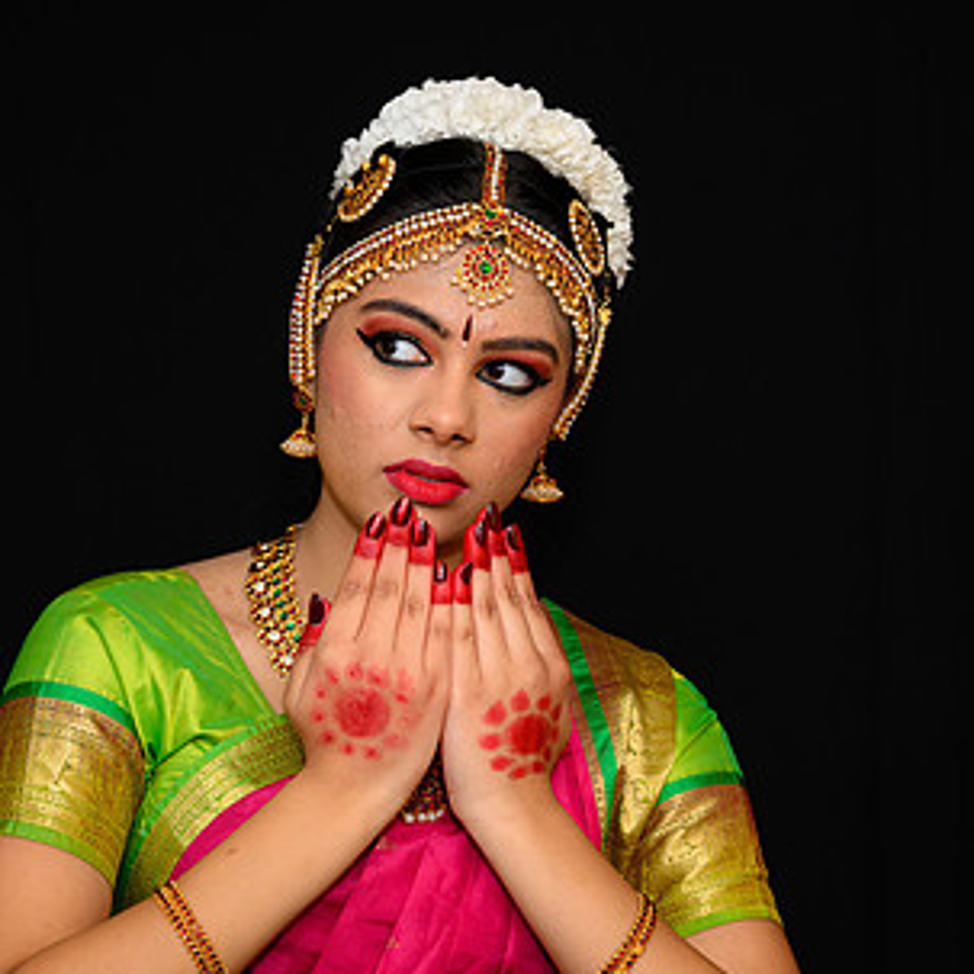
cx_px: 415
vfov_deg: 16.0
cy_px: 538
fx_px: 3470
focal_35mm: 109
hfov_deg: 16.0
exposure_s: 1/125
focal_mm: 67
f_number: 5
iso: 640
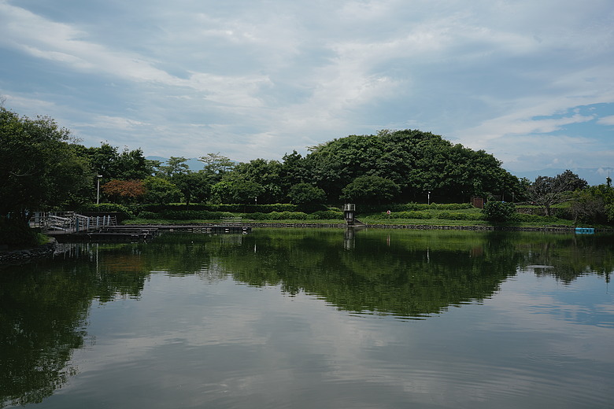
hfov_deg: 54.4
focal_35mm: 35
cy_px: 204
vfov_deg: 37.9
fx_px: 597
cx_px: 307
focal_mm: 35
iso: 200
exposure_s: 1/500
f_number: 6.3
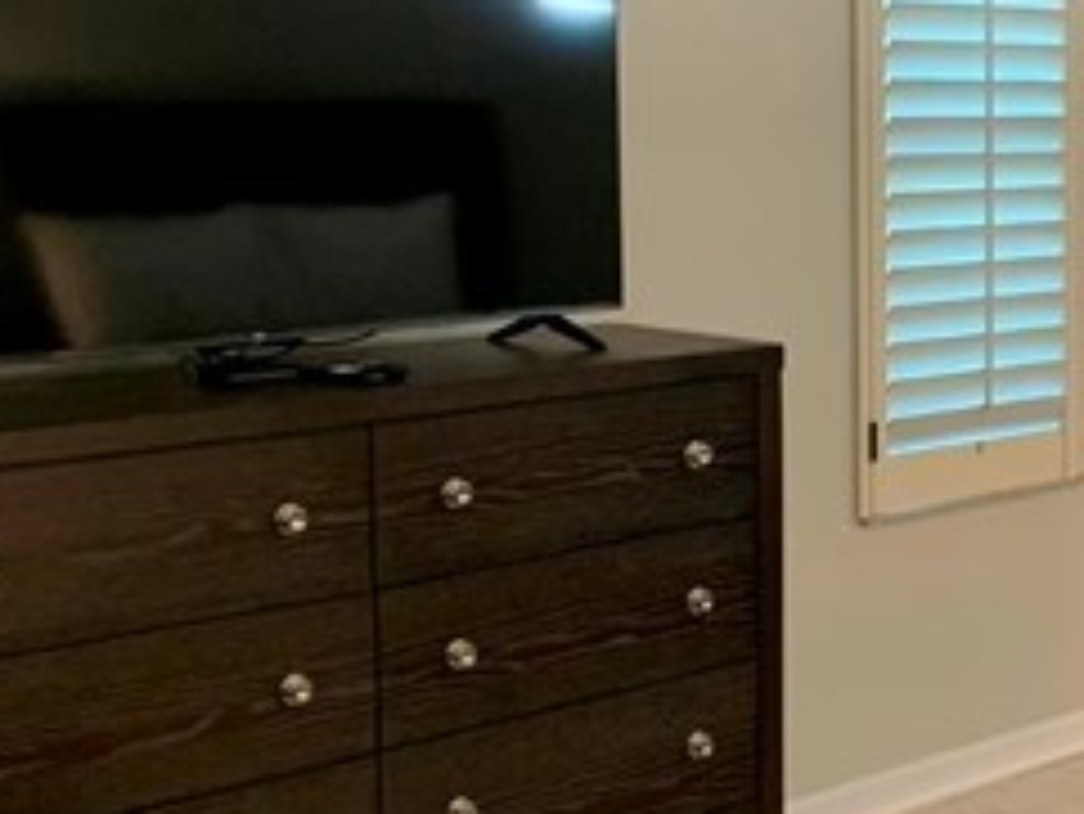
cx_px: 1088
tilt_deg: -5.5
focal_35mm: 69
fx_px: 2162
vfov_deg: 21.3
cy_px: 279
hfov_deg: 26.6
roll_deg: +0.3
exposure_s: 1/60
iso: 250
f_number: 1.8
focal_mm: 4.25
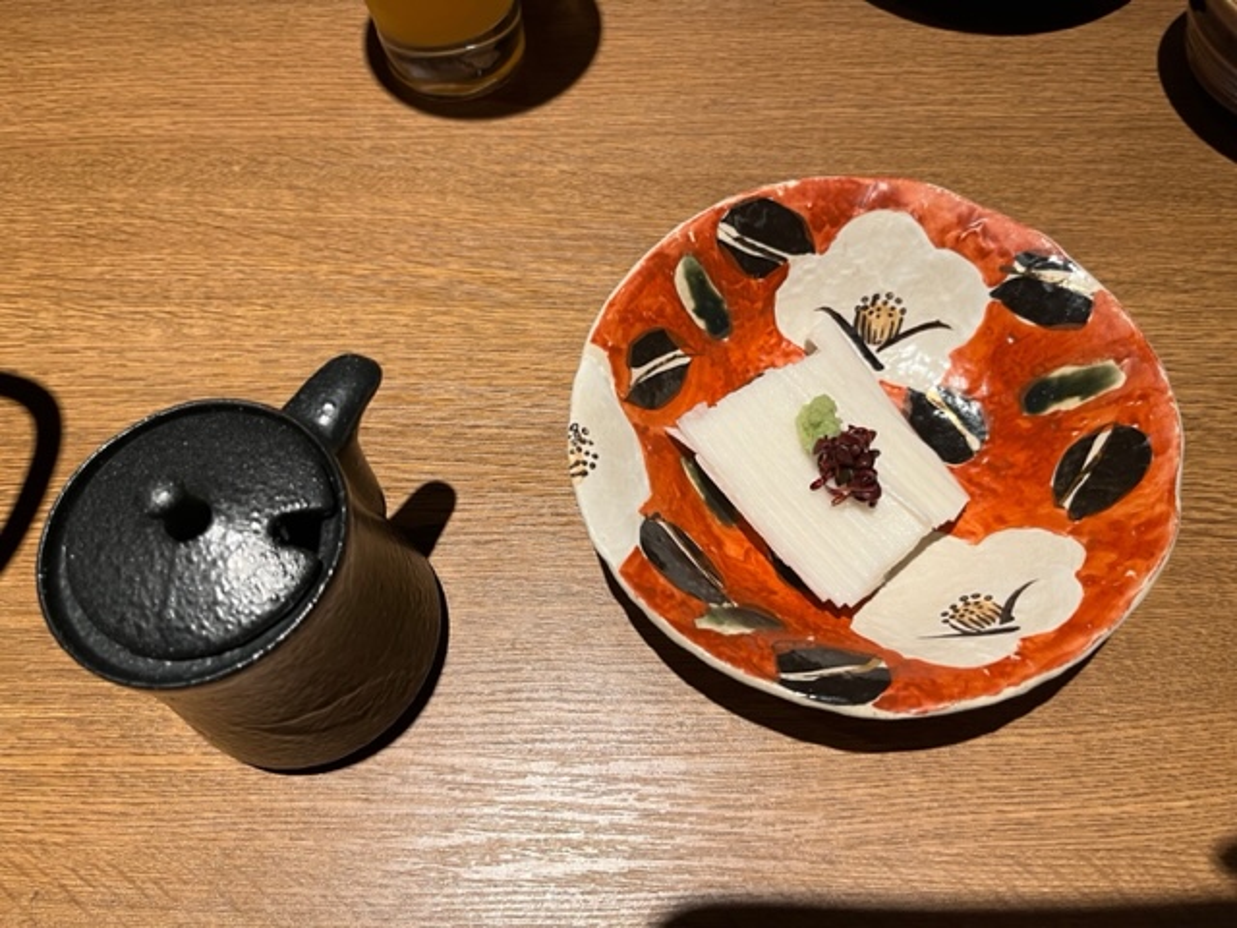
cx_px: 618
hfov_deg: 67.3
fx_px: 929
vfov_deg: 53.1
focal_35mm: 26
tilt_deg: -66.0
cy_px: 464
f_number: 1.6
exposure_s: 1/60
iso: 80
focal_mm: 5.1
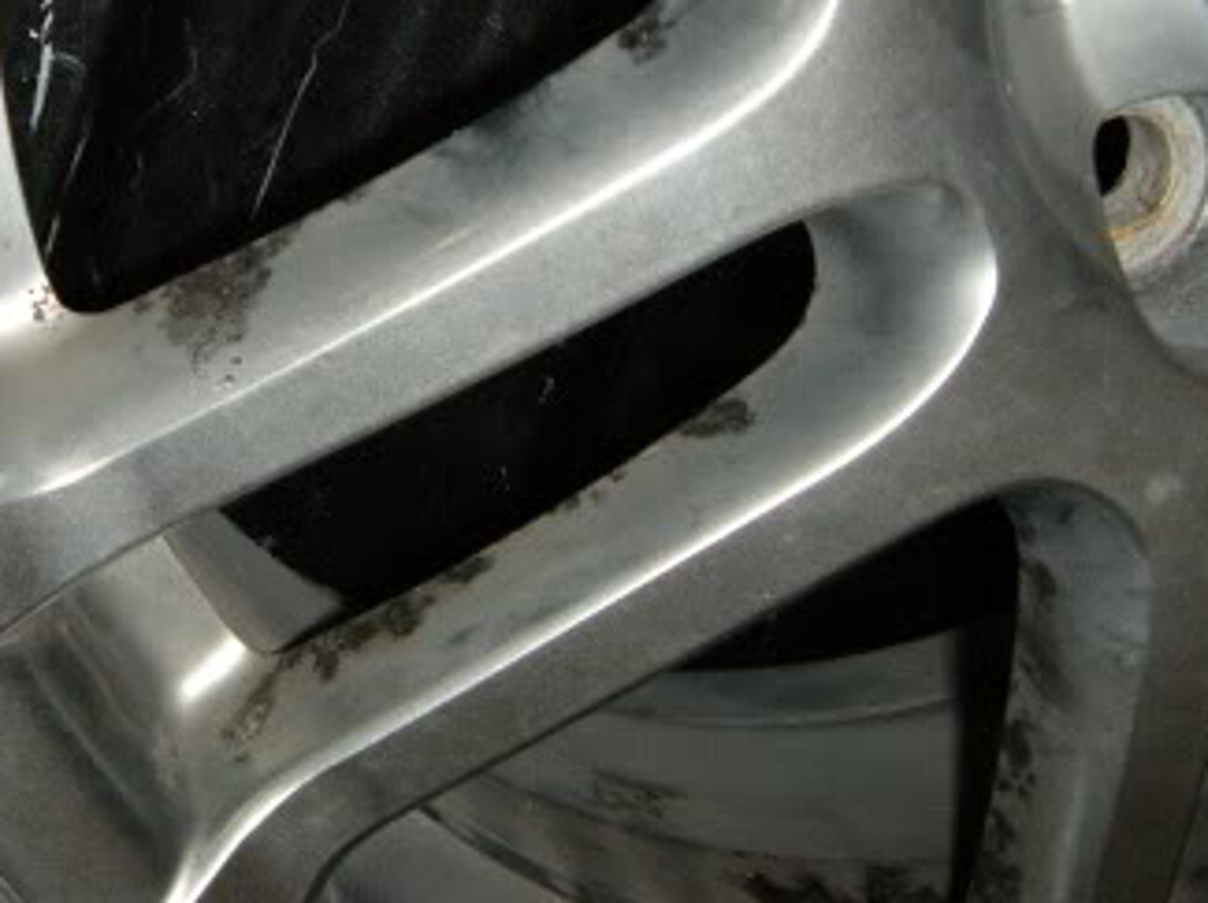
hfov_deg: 28.1
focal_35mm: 69
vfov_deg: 20.7
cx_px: 479
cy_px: 48
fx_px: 2405
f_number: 3.8
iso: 200
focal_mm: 5.9
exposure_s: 1/60
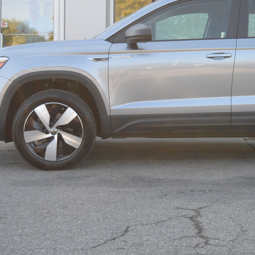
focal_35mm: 71
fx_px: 592
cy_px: 102
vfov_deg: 24.3
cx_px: 194
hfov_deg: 24.0
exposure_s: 1/125
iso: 110
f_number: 5.6
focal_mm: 28
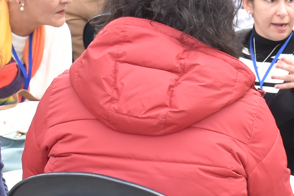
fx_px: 1495
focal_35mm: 183
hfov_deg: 11.2
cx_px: 259
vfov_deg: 7.5
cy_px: 48
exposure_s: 1/160
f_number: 7.1
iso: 280
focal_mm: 26
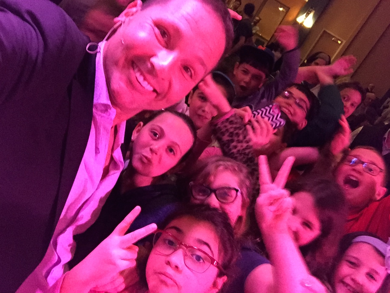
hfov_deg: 58.4
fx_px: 349
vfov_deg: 45.4
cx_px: 195
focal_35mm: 31
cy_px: 146
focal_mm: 2.65
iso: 400
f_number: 2.2
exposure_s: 1/15
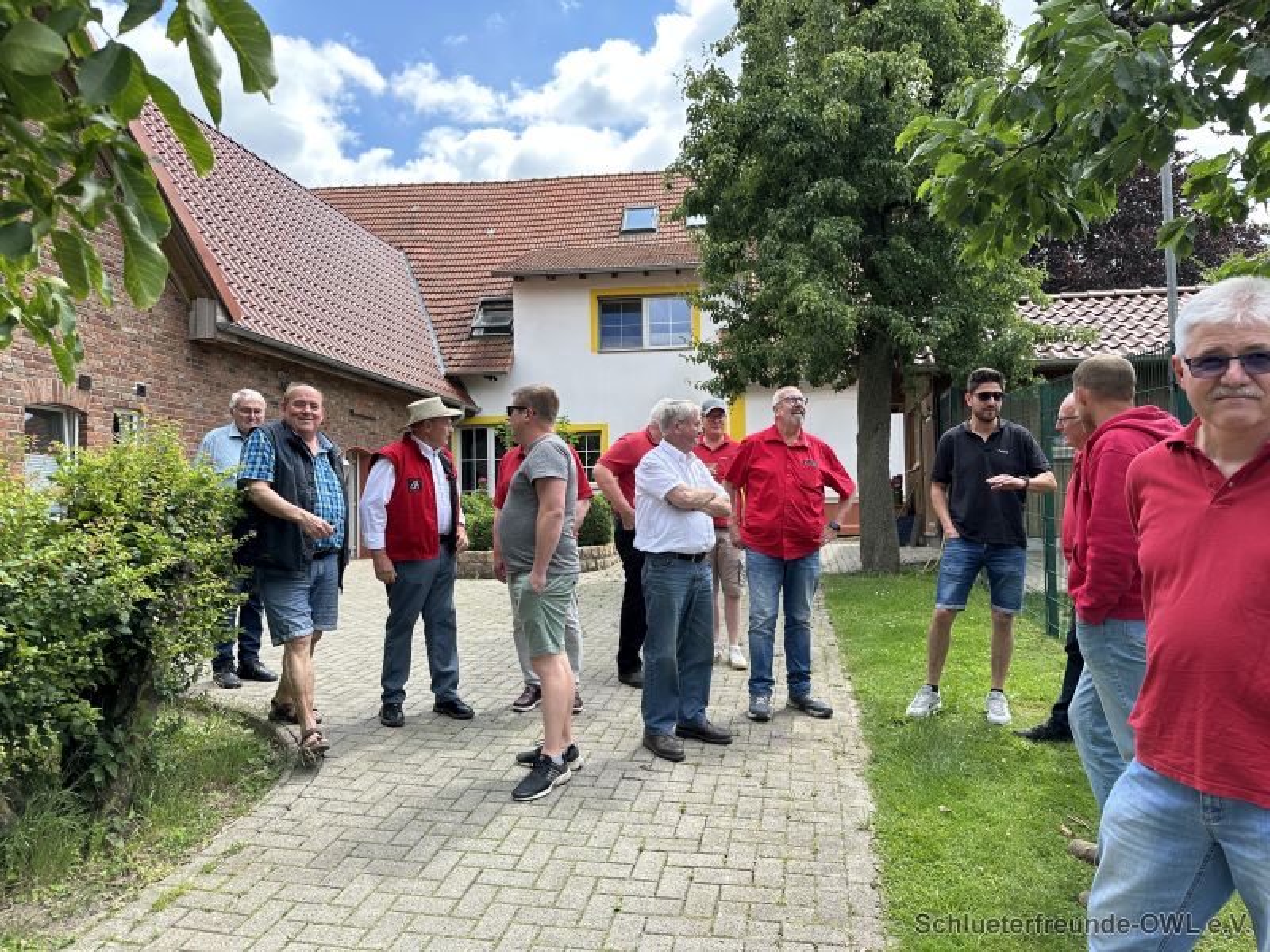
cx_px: 635
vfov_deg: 56.8
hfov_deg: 71.6
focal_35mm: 24
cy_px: 476
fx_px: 881
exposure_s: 1/1473
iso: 80
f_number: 1.78
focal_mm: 6.86
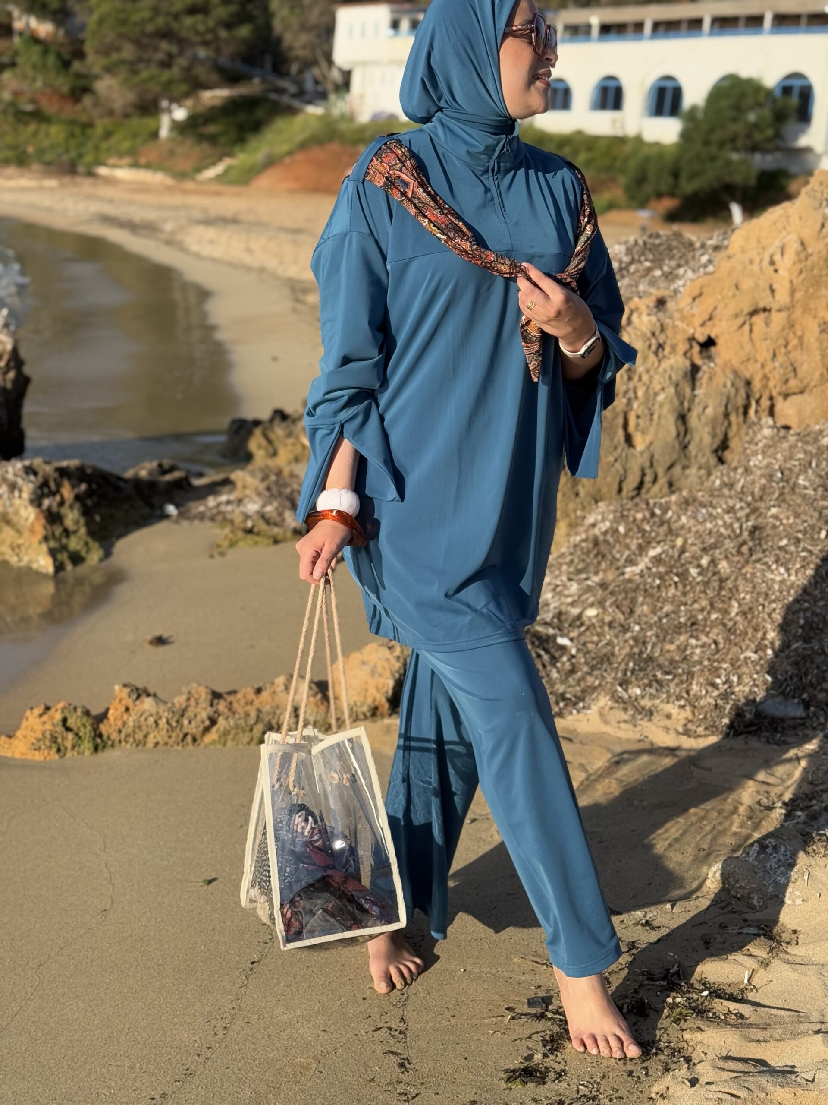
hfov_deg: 30.3
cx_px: 414
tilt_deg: -11.6
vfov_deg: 39.7
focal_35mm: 48
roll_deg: -5.5
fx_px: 1531
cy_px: 552
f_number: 1.78
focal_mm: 6.76
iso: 80
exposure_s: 1/4329
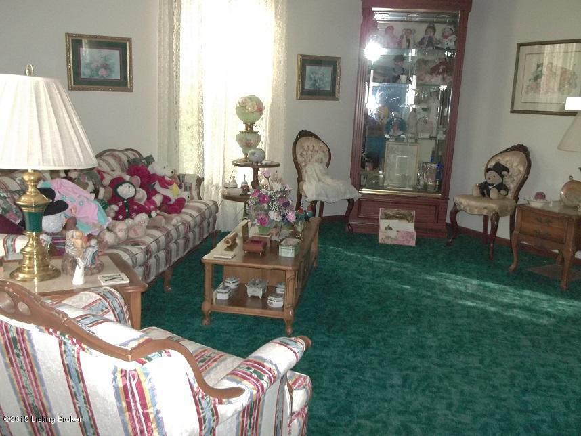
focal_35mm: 33
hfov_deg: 55.3
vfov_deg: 43.0
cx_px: 290
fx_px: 554
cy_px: 218
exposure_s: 1/30
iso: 320
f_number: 3.3
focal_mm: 5.9
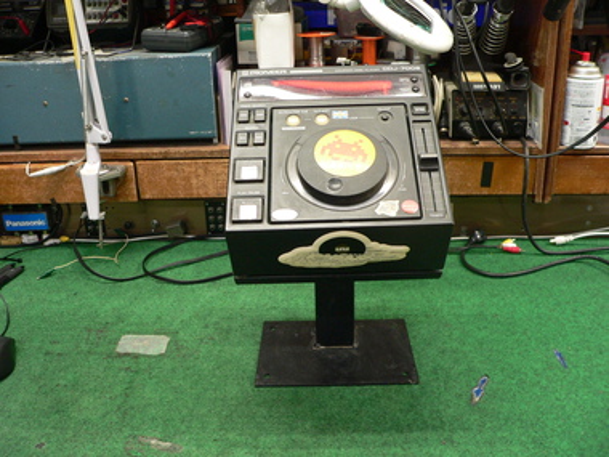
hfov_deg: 51.4
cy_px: 228
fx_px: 633
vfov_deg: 39.7
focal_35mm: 36
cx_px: 304
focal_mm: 6
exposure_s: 1/15
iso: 200
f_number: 2.8
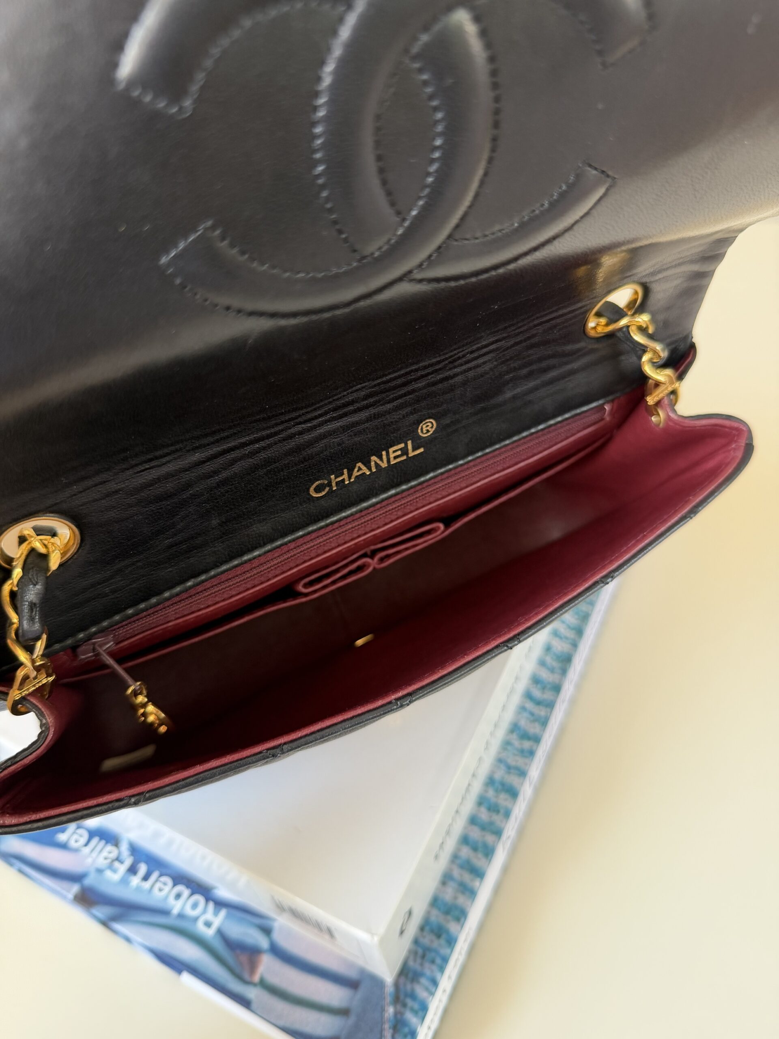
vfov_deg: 71.6
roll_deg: +9.5
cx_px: 390
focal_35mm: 24
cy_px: 520
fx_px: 720
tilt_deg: -44.5
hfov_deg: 56.8
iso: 160
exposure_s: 1/121
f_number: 1.78
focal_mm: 6.76
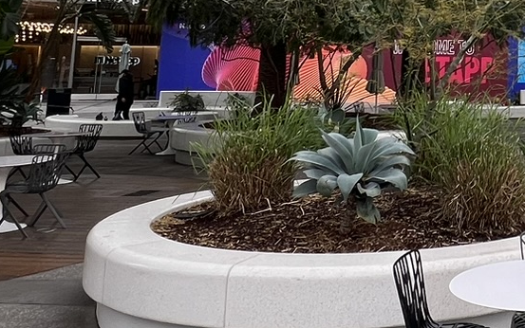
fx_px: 730
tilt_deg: +8.6
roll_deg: -0.5
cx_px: 572
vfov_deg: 23.5
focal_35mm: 51
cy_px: -49
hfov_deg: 34.4
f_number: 1.8
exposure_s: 1/145
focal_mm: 1.57
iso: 32
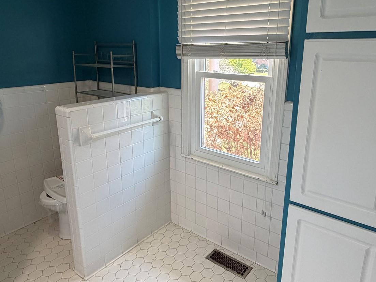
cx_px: 202
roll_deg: -0.5
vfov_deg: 52.8
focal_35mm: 26
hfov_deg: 67.2
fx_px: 282
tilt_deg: -14.2
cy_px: 119
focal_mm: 2.22
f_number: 2.2
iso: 250
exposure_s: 1/120
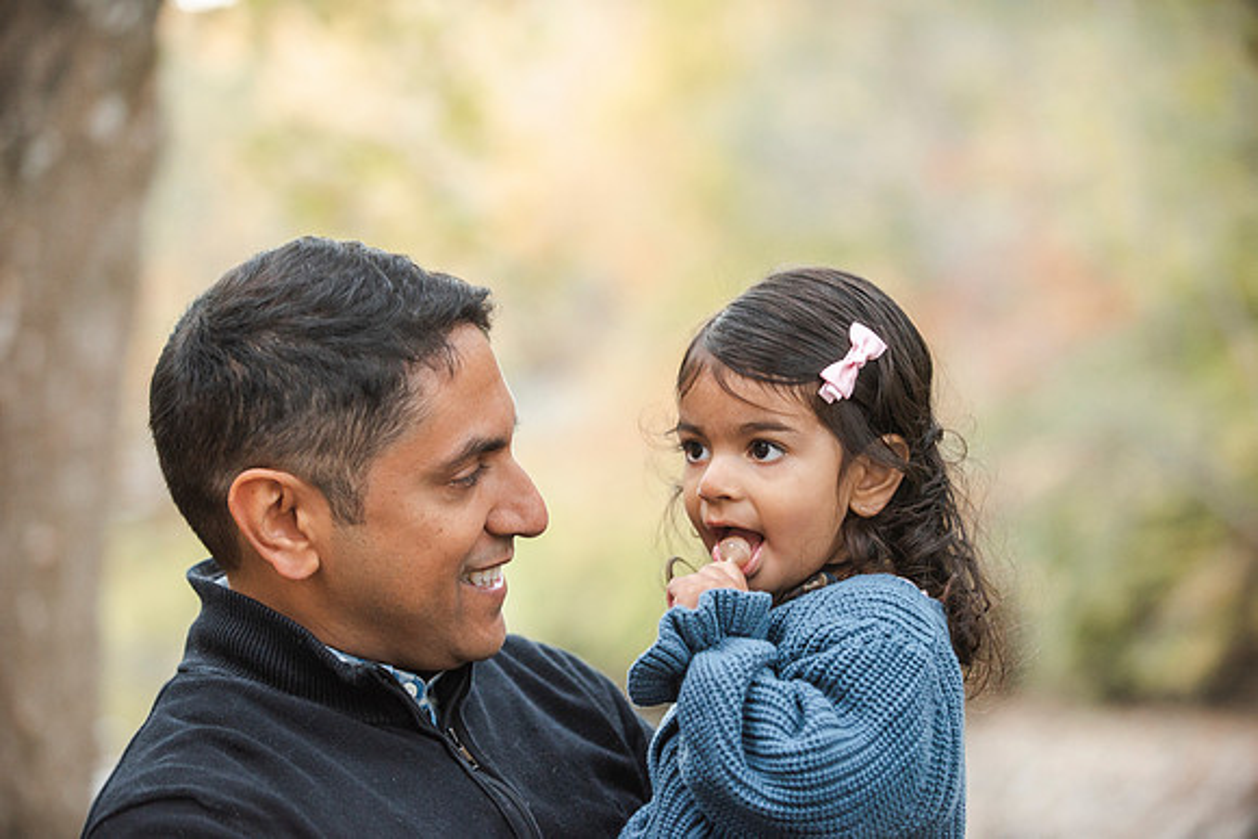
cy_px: 420
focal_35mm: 98
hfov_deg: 20.8
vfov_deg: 14.0
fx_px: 3425
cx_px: 629
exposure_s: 1/80
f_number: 3.2
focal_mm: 98
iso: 2000
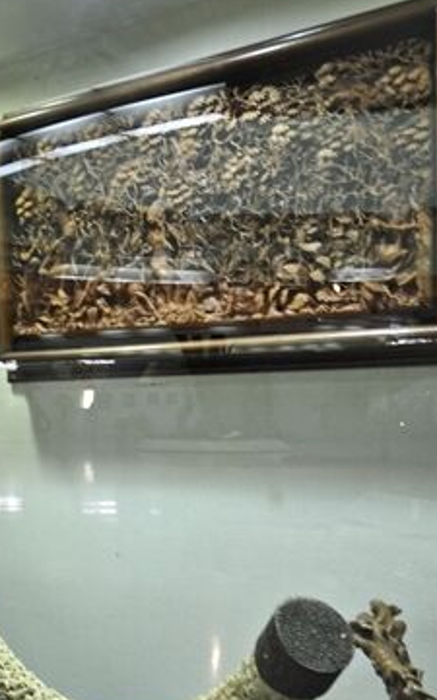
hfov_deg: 18.2
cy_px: 394
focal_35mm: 61
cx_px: -270
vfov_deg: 33.4
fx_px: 1162
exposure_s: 1/3
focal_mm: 18
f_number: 4
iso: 200
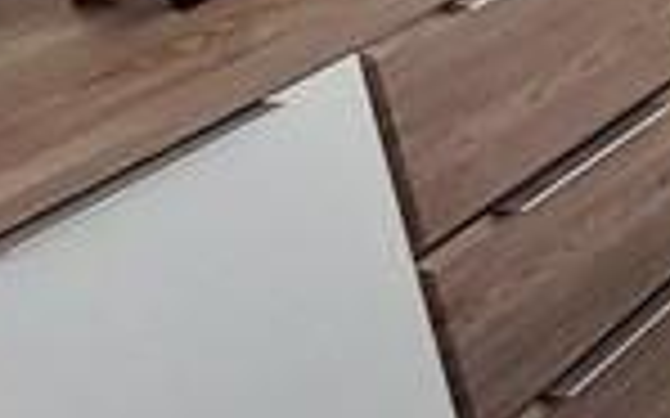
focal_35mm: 95
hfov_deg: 13.4
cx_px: 1745
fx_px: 1734
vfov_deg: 13.7
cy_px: 72
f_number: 2.2
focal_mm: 1.74
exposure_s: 1/264
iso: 50
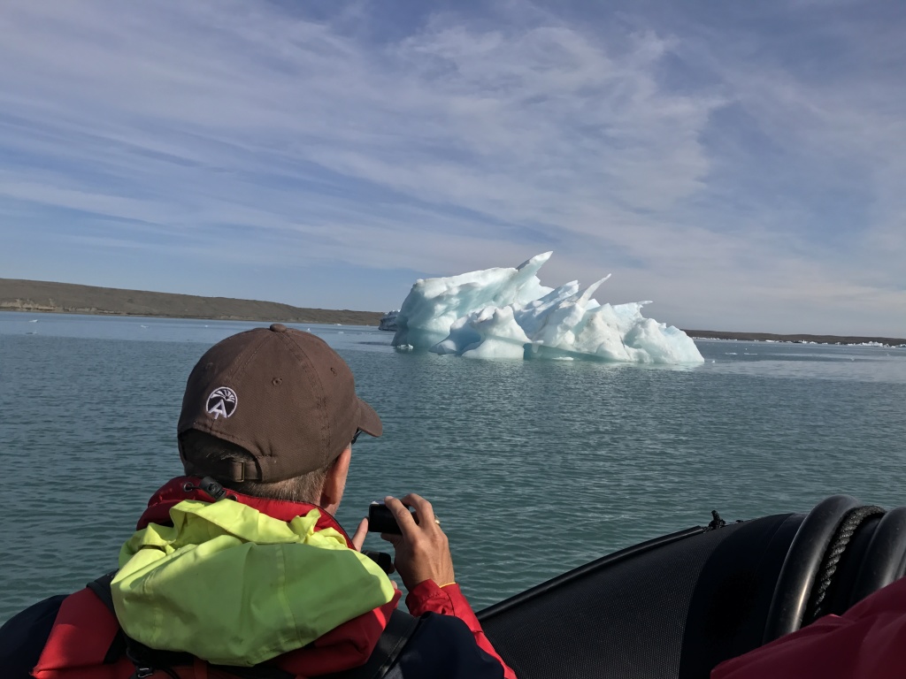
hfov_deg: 63.4
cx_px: 453
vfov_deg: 49.7
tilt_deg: -1.6
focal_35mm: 28
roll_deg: -1.6
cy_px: 340
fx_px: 733
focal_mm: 3.99
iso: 20
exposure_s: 1/3546
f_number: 1.8
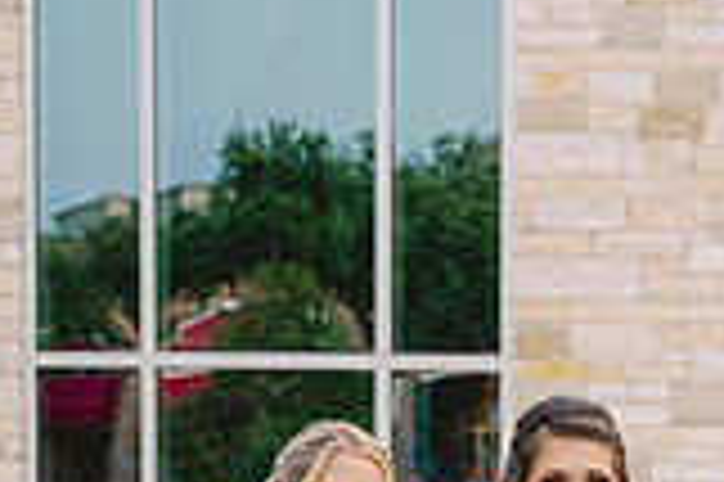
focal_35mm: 183
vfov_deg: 7.3
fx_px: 3677
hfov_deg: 10.9
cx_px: 1038
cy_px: 836
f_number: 2.8
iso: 80
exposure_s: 1/200
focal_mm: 49
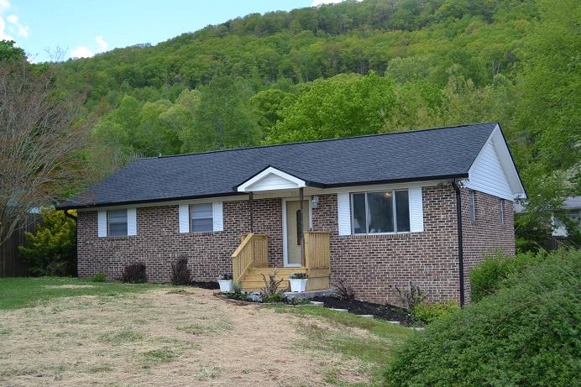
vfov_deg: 29.9
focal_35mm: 45
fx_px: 726
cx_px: 290
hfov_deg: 43.6
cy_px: 194
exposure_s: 1/160
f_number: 6.3
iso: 100
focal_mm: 30
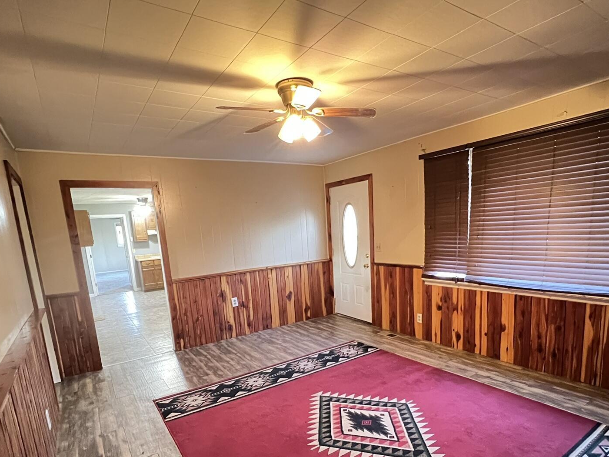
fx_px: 334
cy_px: 299
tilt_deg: -11.9
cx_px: 328
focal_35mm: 19
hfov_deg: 84.5
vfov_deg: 67.1
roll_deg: +3.0
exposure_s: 1/20
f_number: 1.8
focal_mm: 1.57
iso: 2000
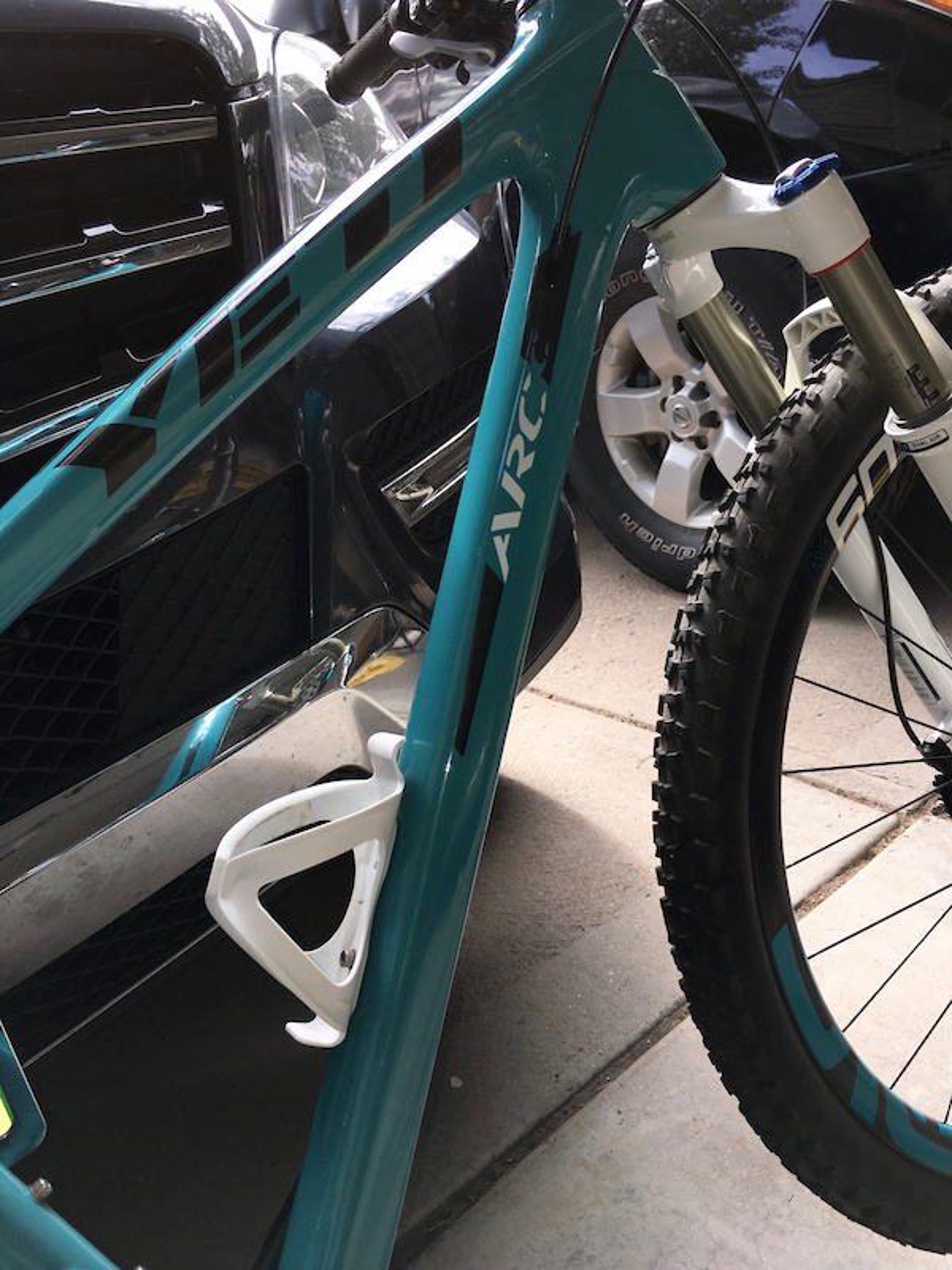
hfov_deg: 48.2
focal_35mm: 29
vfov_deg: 61.7
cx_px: 476
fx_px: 1063
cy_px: 635
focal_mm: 4.15
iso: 25
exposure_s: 1/169
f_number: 2.2
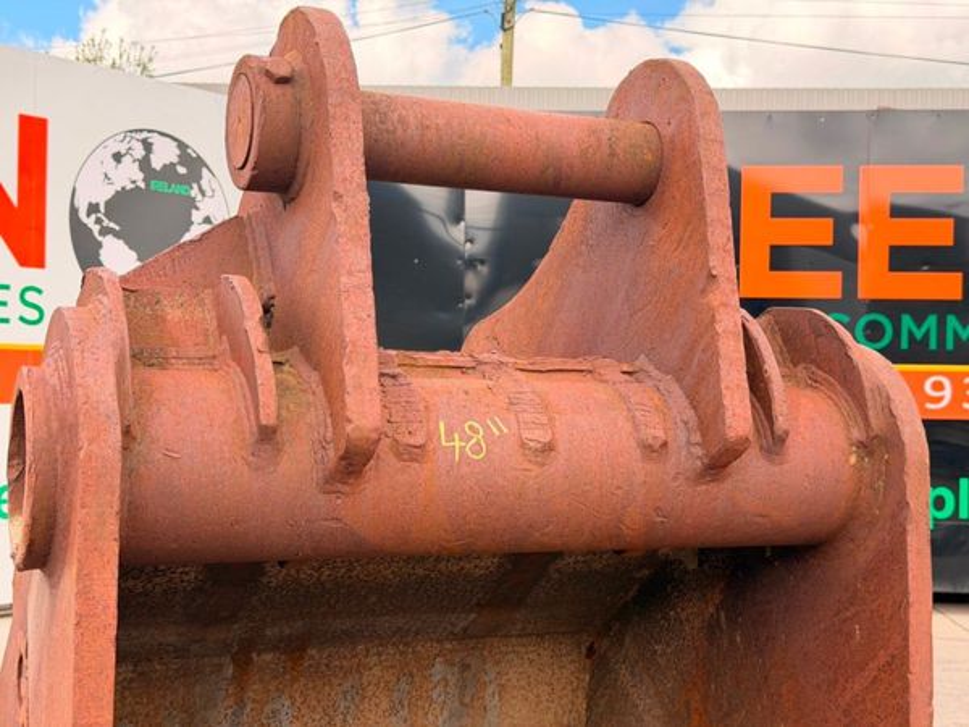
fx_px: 1344
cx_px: 484
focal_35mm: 48
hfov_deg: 39.7
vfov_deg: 30.3
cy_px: 364
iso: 100
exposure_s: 1/928
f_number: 1.78
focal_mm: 6.76
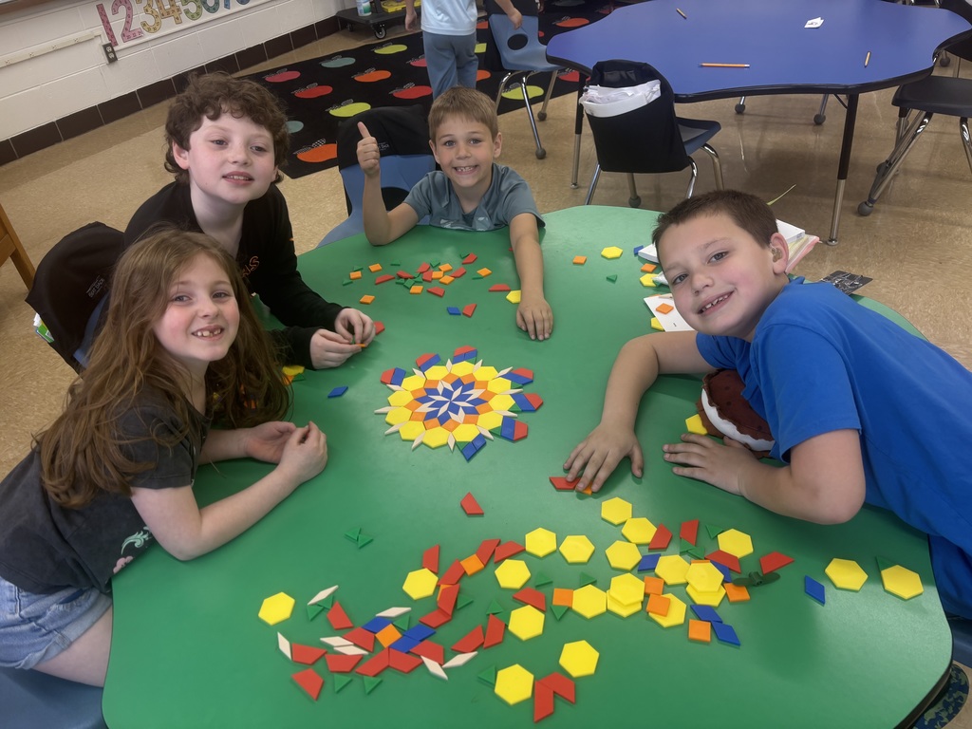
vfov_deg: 53.1
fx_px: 730
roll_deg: +6.8
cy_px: 364
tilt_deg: -35.7
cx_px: 486
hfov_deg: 67.3
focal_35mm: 26
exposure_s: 1/121
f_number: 1.6
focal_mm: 5.96
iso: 64
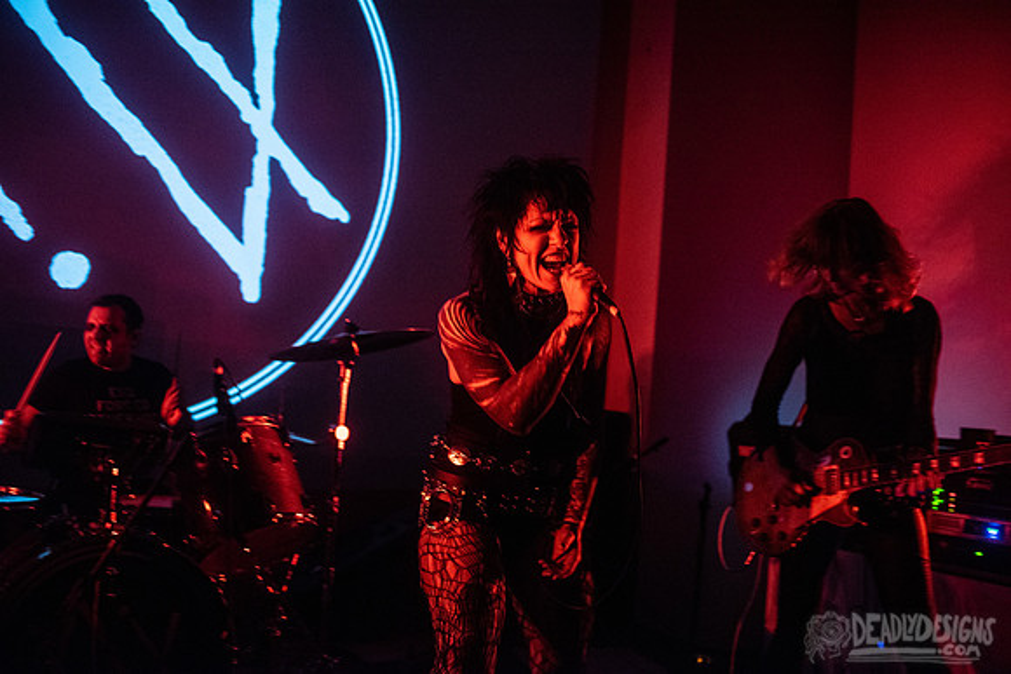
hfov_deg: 54.4
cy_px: 337
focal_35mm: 35
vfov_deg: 37.9
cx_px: 506
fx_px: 983
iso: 2500
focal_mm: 35
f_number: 3.2
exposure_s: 1/100
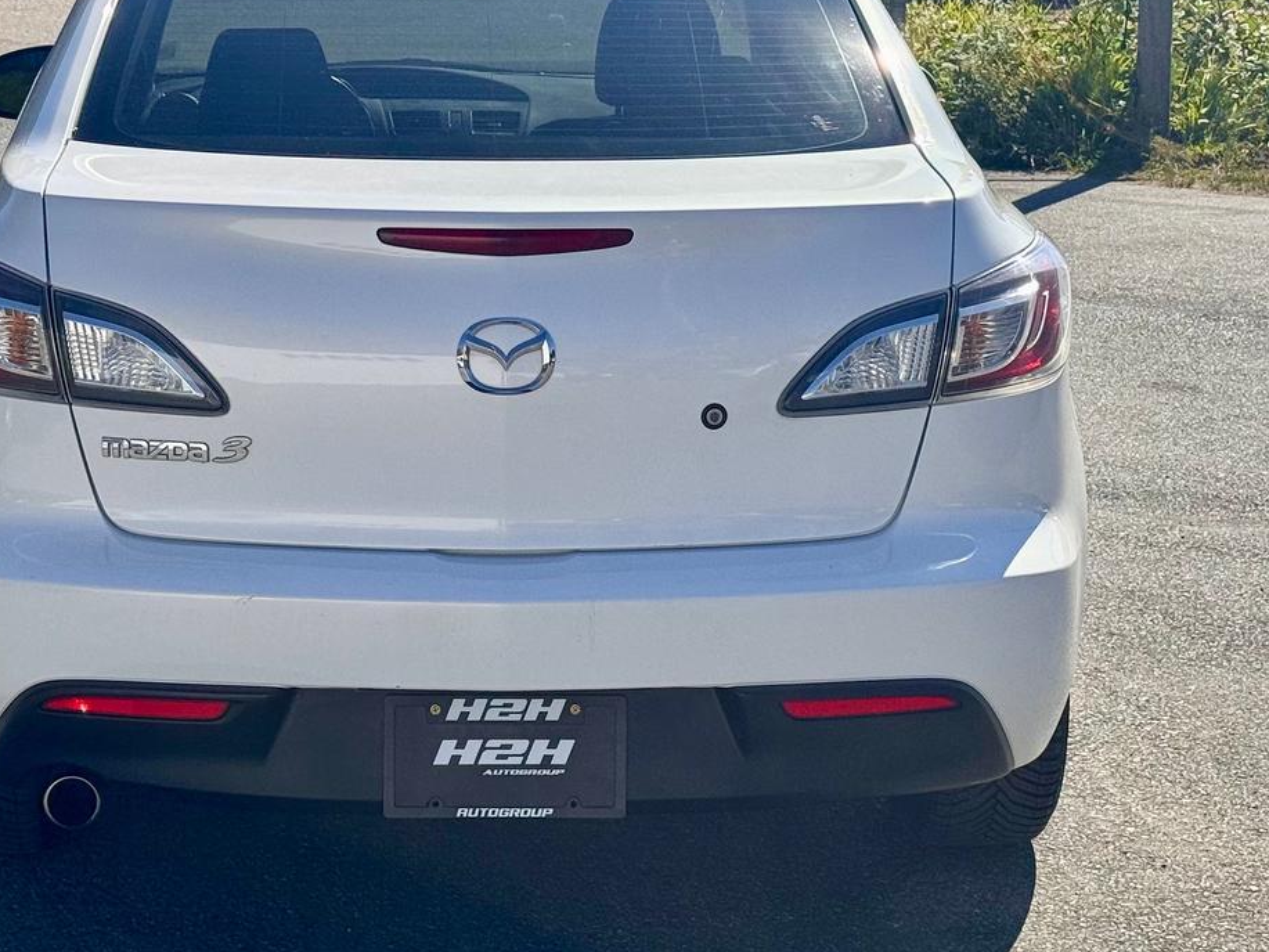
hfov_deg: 28.7
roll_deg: +1.2
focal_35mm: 67
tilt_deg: -9.6
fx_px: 2456
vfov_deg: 21.9
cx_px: 407
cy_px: 403
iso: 64
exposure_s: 1/4975
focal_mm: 6.76
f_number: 1.78
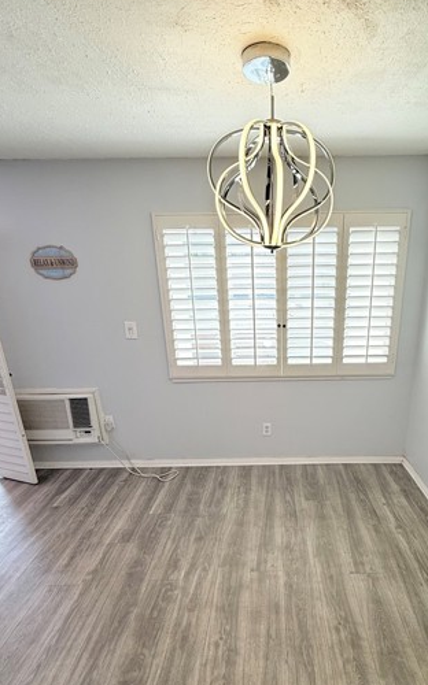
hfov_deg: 61.1
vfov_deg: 87.3
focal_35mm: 19
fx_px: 355
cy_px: 396
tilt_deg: -18.7
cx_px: 276
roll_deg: -1.6
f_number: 2.2
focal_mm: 2.22
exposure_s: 1/120
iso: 64
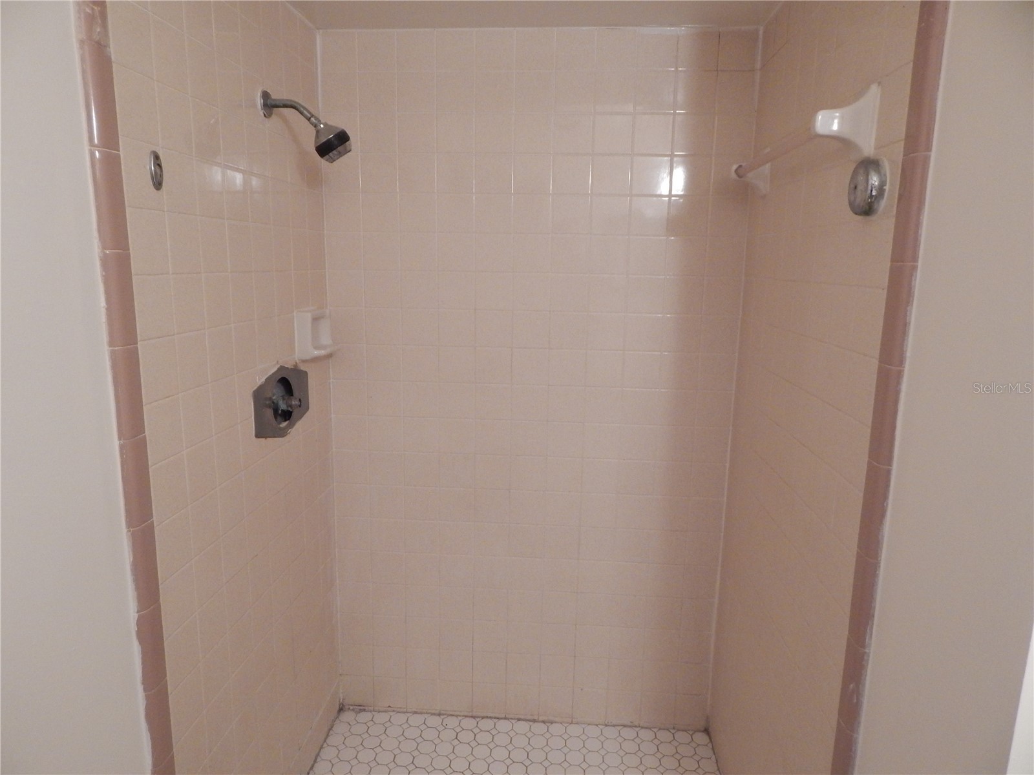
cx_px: 517
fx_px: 657
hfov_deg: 76.4
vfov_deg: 61.1
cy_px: 388
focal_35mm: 22
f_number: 3
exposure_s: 1/25
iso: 400
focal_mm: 4
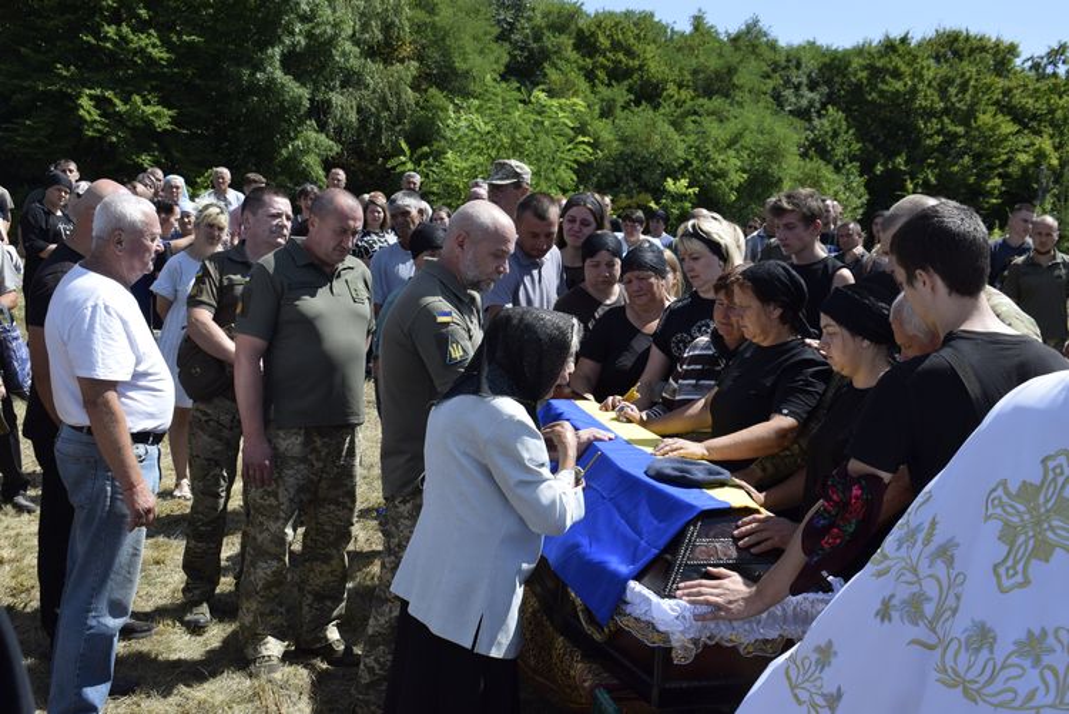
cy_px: 357
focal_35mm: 40
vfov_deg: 33.1
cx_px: 534
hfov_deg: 47.9
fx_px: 1203
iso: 200
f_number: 9
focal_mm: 27
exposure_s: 1/320
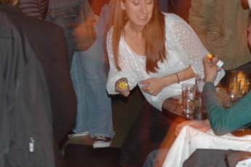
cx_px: -46
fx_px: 957
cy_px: -15
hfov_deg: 14.5
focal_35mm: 137
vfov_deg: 9.9
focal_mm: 35
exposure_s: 1.6
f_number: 4.5
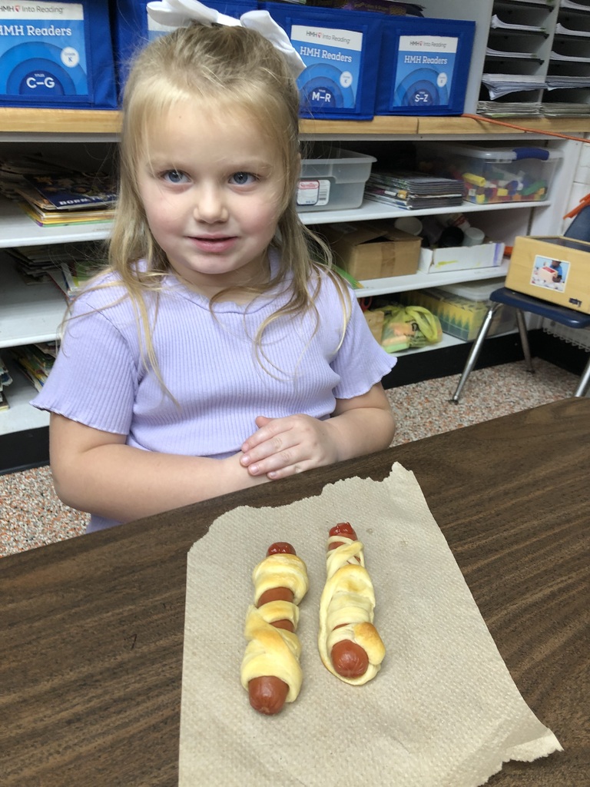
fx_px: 636
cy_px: 394
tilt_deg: -26.9
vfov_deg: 63.4
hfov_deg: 49.7
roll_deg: -2.4
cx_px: 295
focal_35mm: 28
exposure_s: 1/24
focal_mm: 3.99
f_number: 1.8
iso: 40
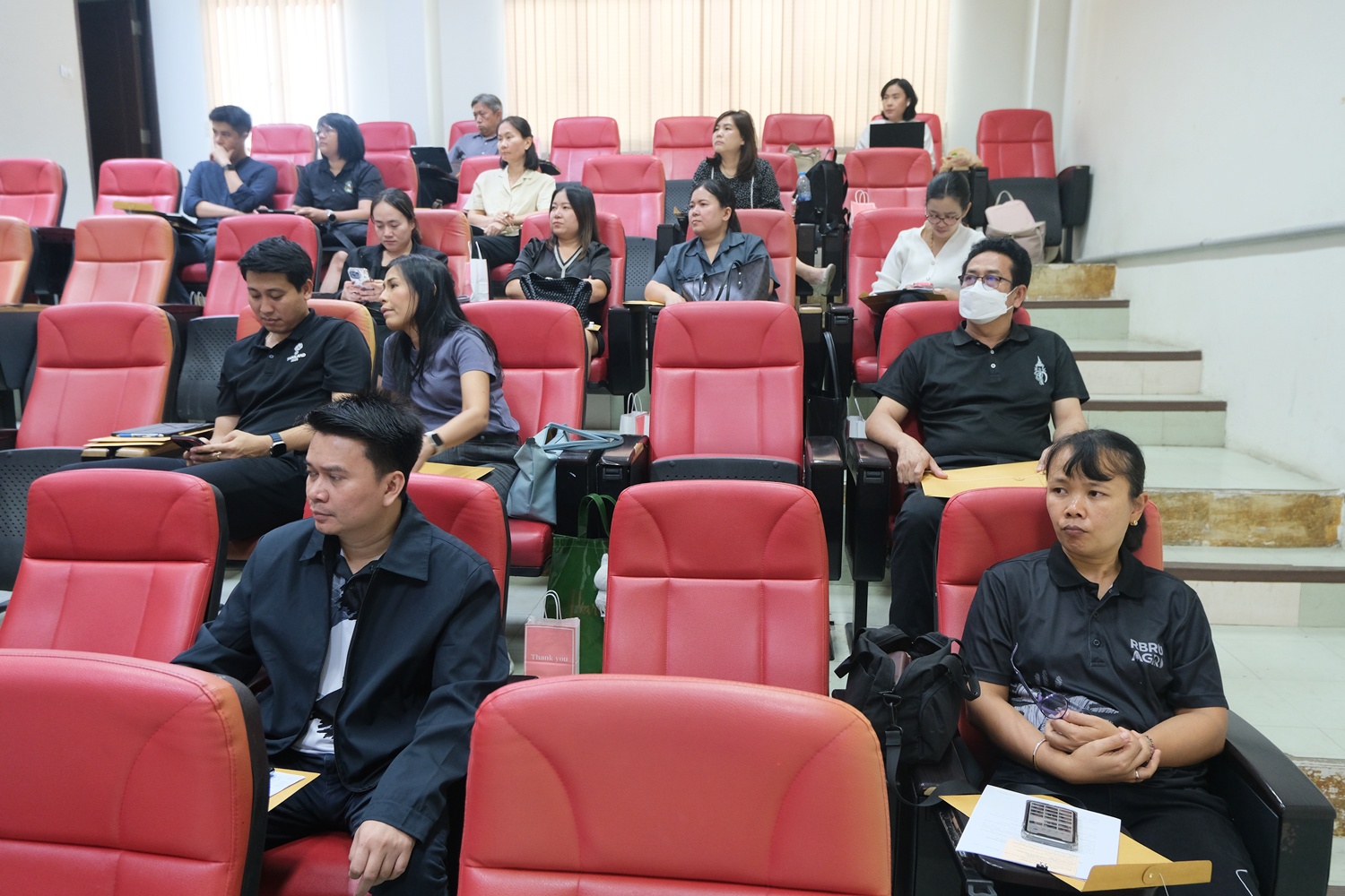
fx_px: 971
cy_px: 448
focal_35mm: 26
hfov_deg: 69.4
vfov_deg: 49.6
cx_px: 672
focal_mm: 17.5
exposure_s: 1/30
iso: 1250
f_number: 3.8
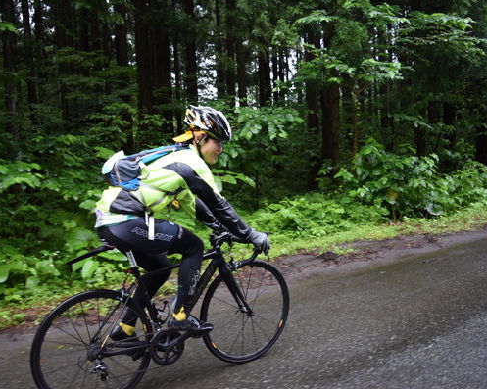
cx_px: 210
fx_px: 490
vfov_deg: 43.3
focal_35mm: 34
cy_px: 194
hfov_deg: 52.7
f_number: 3.5
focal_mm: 20
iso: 1100
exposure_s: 1/500
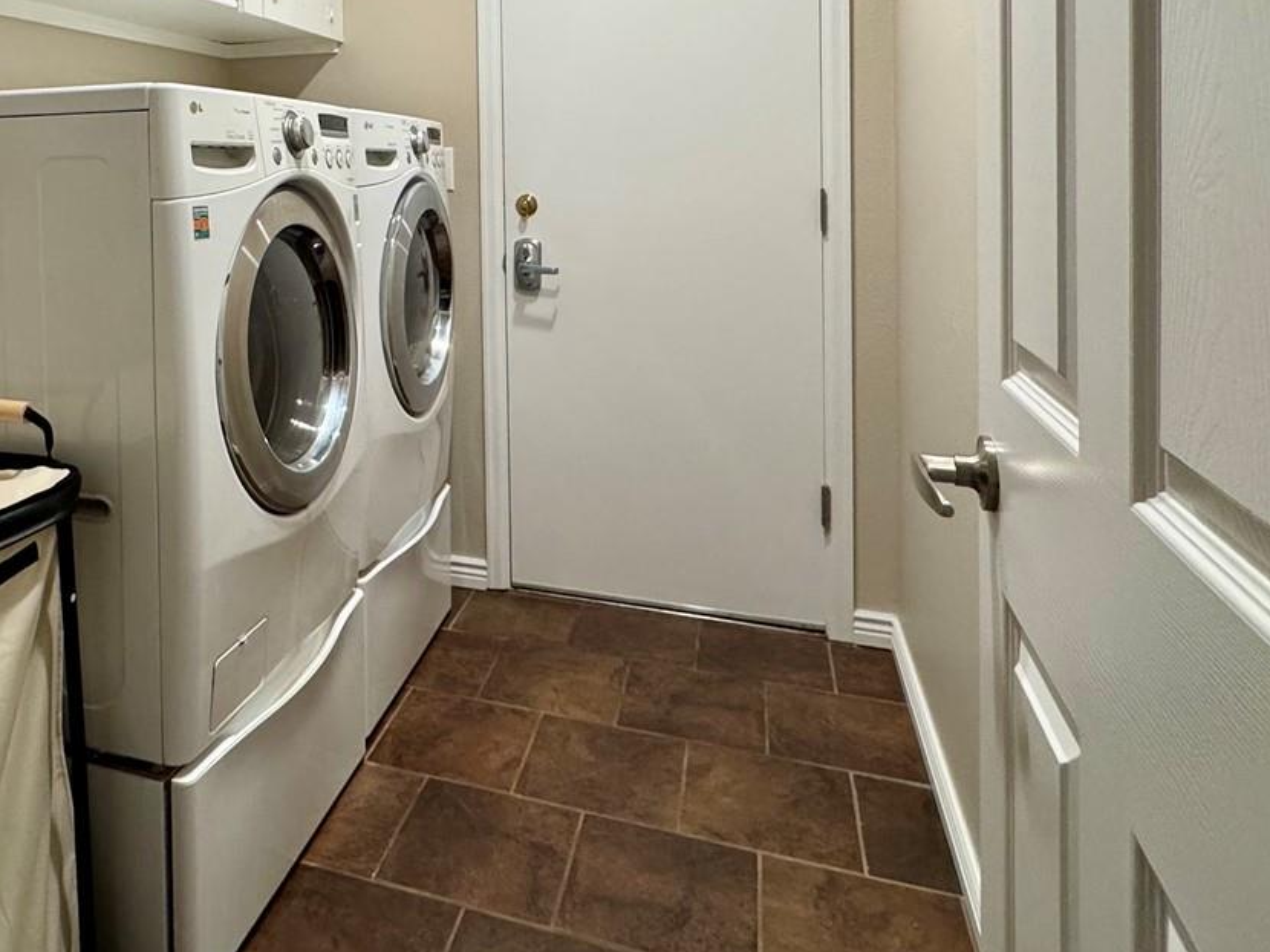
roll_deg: +0.5
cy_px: 194
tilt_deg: -1.4
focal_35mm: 27
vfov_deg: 48.5
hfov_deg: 62.5
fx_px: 990
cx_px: 355
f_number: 2.2
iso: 250
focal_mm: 2.22
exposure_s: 1/120
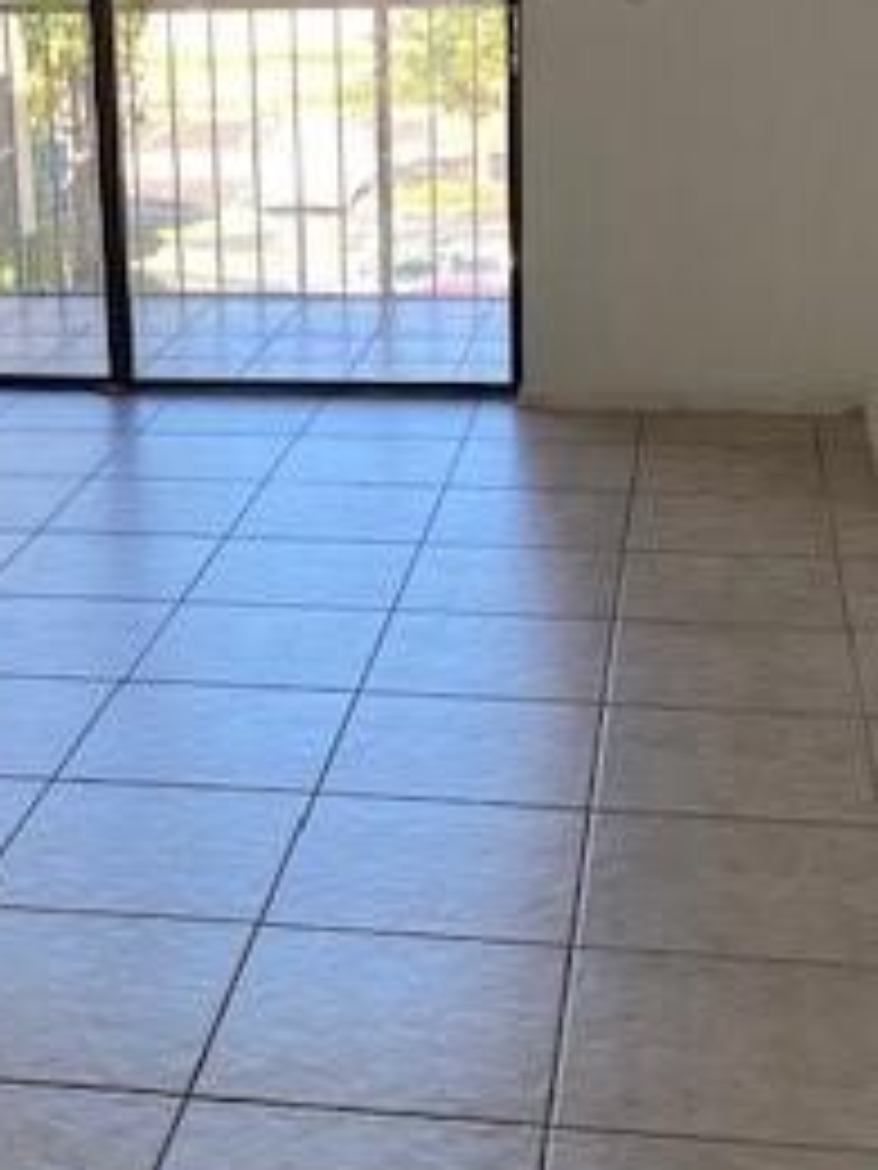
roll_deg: +2.1
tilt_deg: -11.2
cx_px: 302
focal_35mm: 64
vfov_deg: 30.0
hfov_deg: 22.8
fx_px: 2164
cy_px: 369
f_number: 1.8
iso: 80
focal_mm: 4.25
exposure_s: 1/120
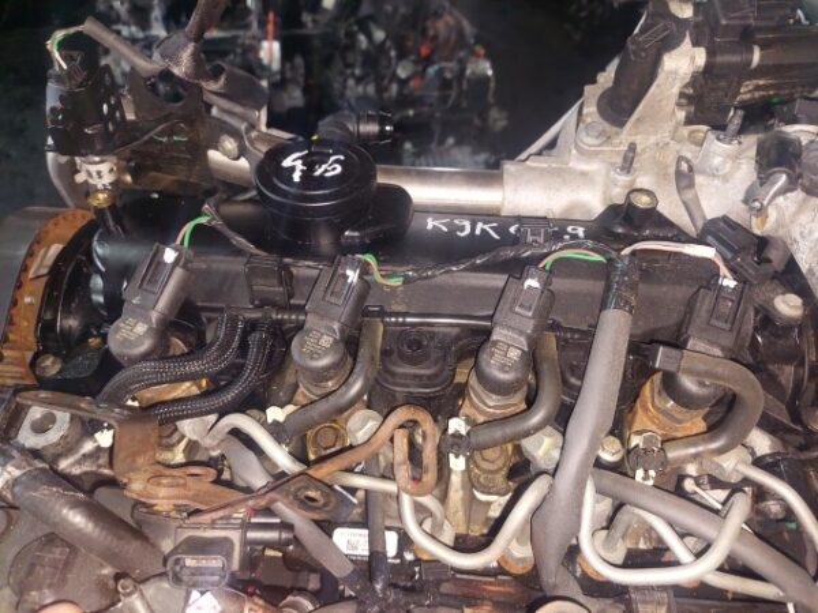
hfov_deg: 69.4
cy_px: 306
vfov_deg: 54.9
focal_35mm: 25
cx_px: 409
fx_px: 591
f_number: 1.8
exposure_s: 1/50
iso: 200
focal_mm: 5.23
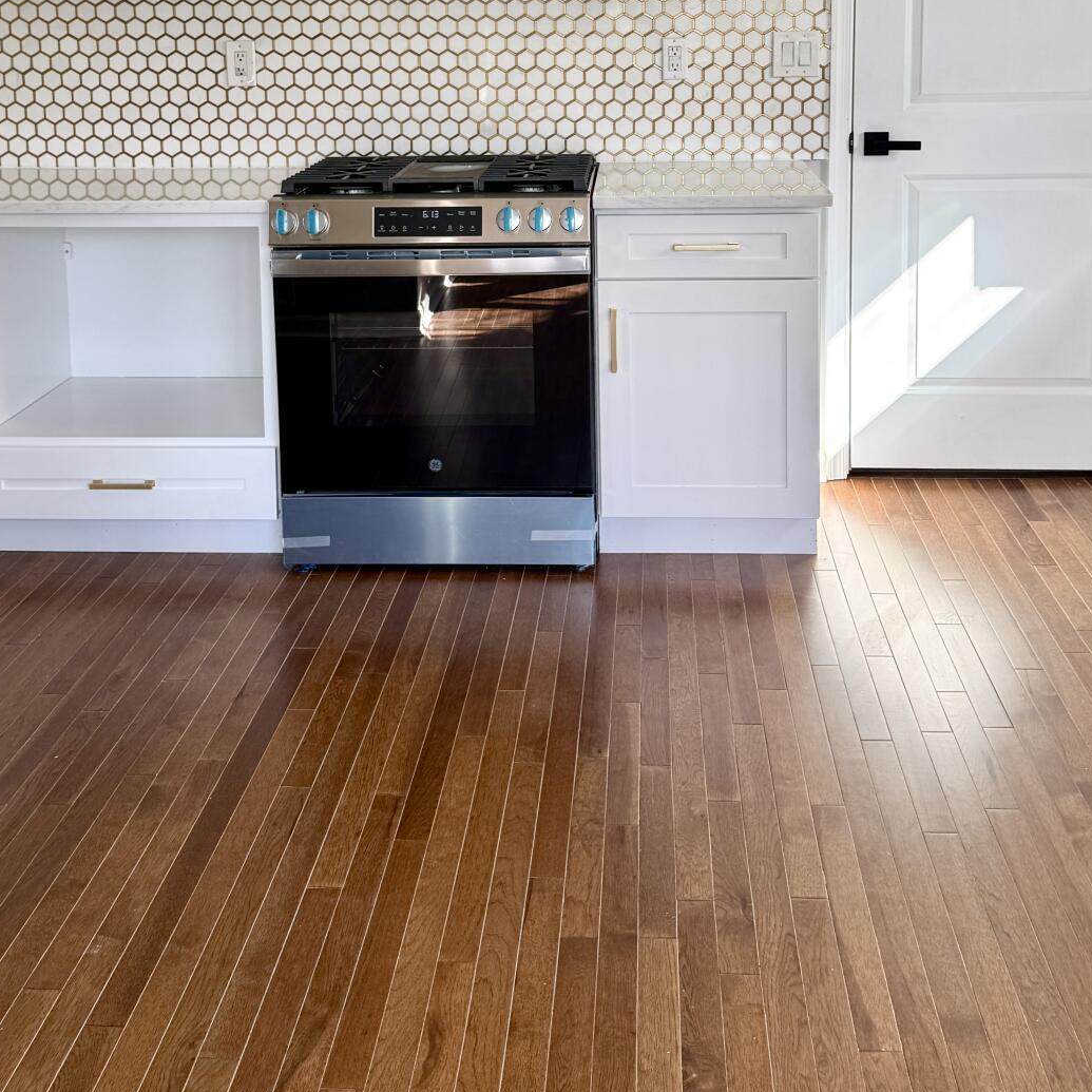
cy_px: 192
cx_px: 530
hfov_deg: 40.9
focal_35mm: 41
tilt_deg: -7.5
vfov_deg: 39.1
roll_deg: +1.1
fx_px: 1463
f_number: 1.78
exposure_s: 1/199
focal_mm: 6.76
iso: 64
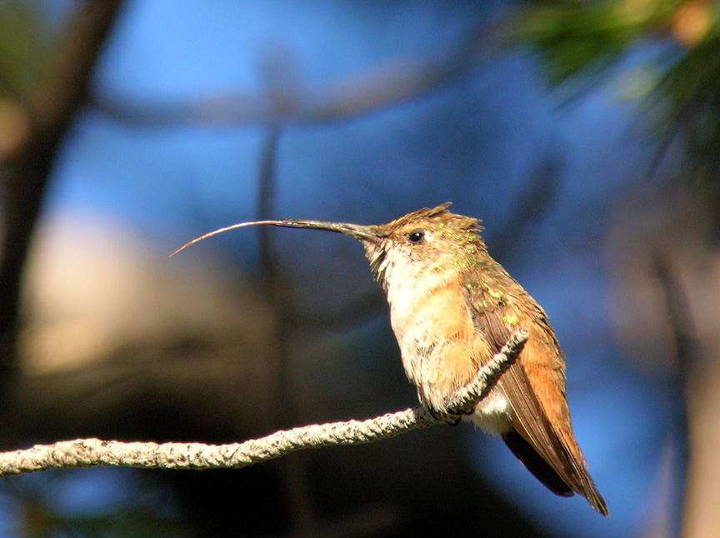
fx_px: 1309
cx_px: 360
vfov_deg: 23.2
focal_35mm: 63
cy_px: 269
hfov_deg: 30.8
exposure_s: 1/120
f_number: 6.1
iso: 94
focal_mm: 10.4
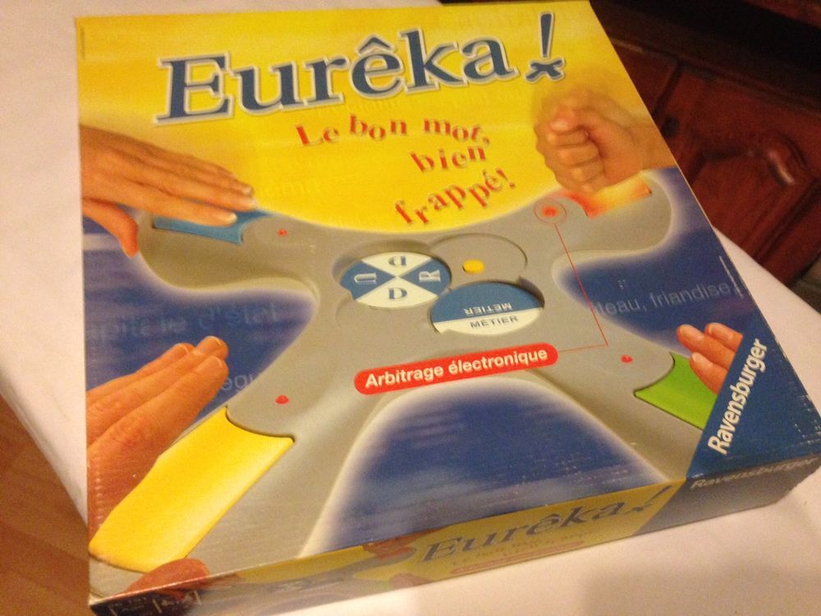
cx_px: 410
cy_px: 308
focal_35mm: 33
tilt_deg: -55.1
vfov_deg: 42.9
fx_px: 783
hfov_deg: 55.4
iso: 500
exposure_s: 1/15
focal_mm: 4.12
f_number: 2.4
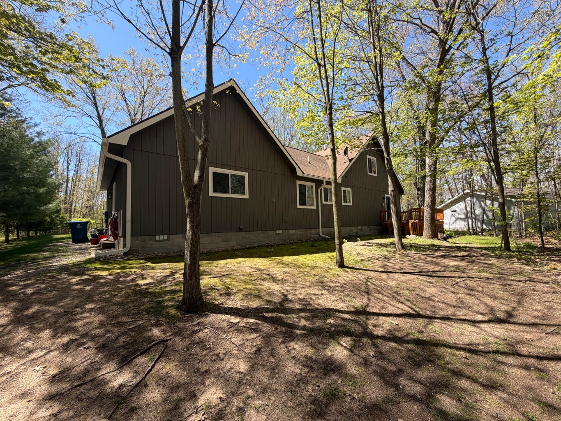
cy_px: 210
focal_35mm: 14
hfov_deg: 102.1
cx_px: 280
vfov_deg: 85.7
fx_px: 227
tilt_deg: +4.3
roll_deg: +2.7
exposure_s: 1/502
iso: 50
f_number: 2.2
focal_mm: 2.22
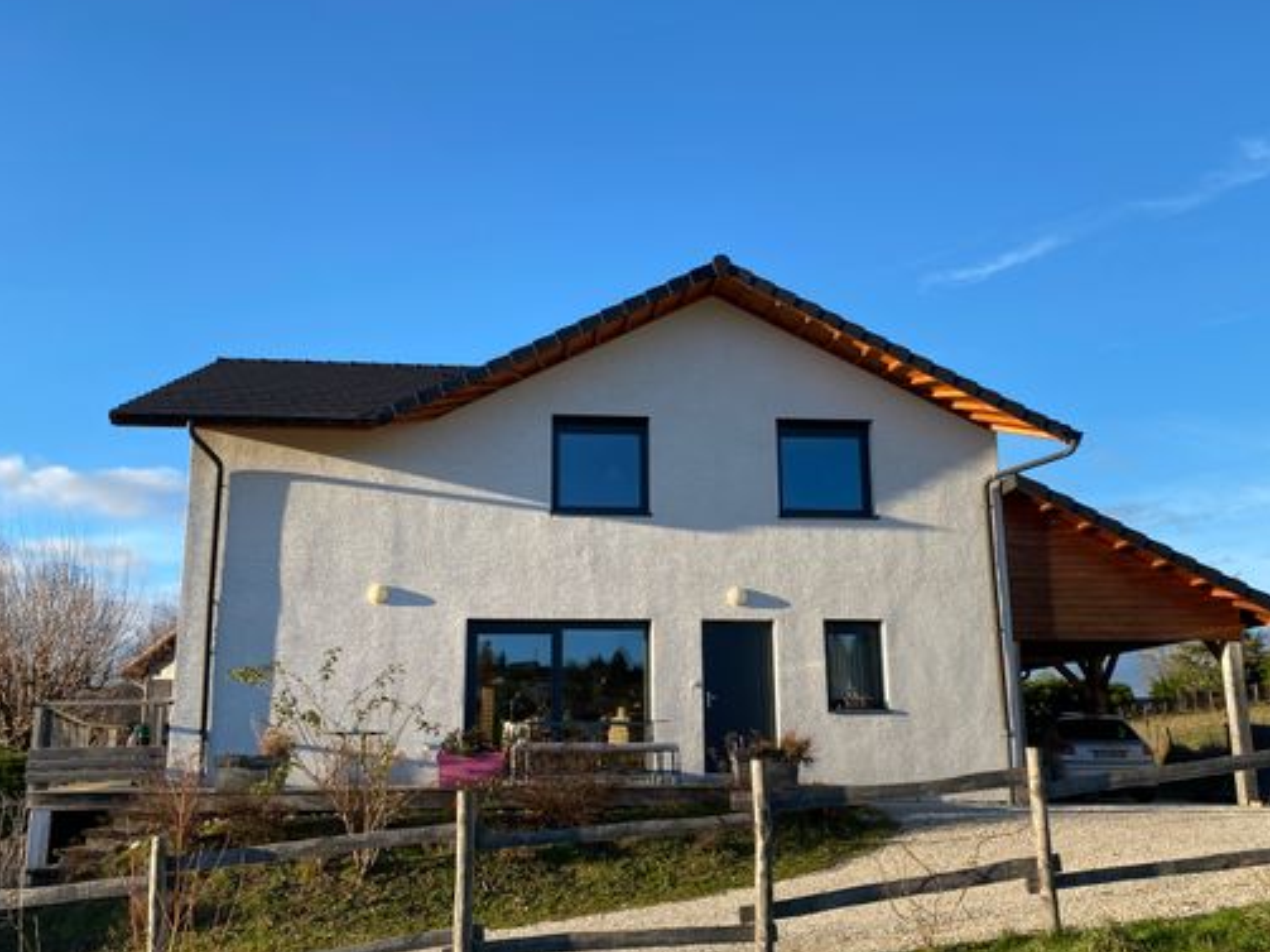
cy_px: 528
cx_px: 624
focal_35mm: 31
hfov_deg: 58.4
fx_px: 1137
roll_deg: -0.5
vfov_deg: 45.4
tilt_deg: +12.7
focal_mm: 4.25
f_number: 1.8
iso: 32
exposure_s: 1/1147
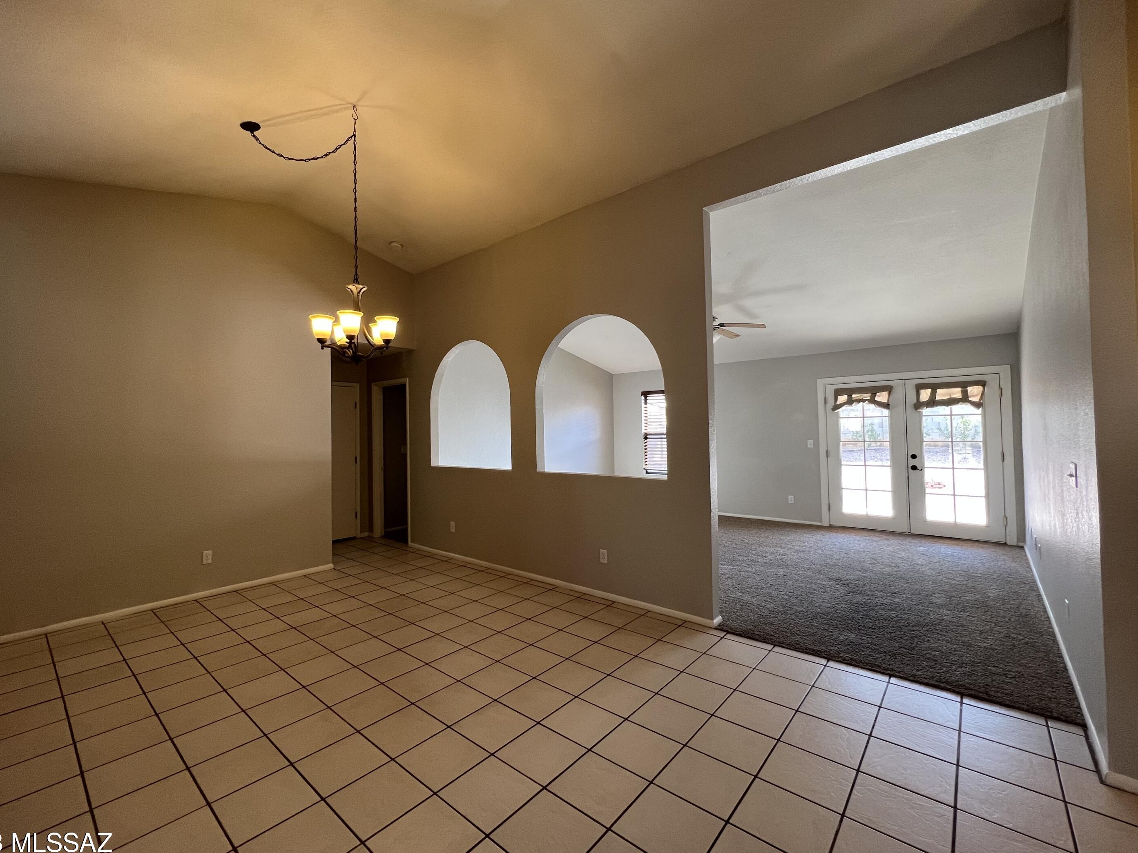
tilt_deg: +1.1
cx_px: 538
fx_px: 460
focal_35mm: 14
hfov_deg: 102.0
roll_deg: +1.3
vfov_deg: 85.7
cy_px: 425
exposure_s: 1/120
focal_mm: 1.57
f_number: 1.8
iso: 200
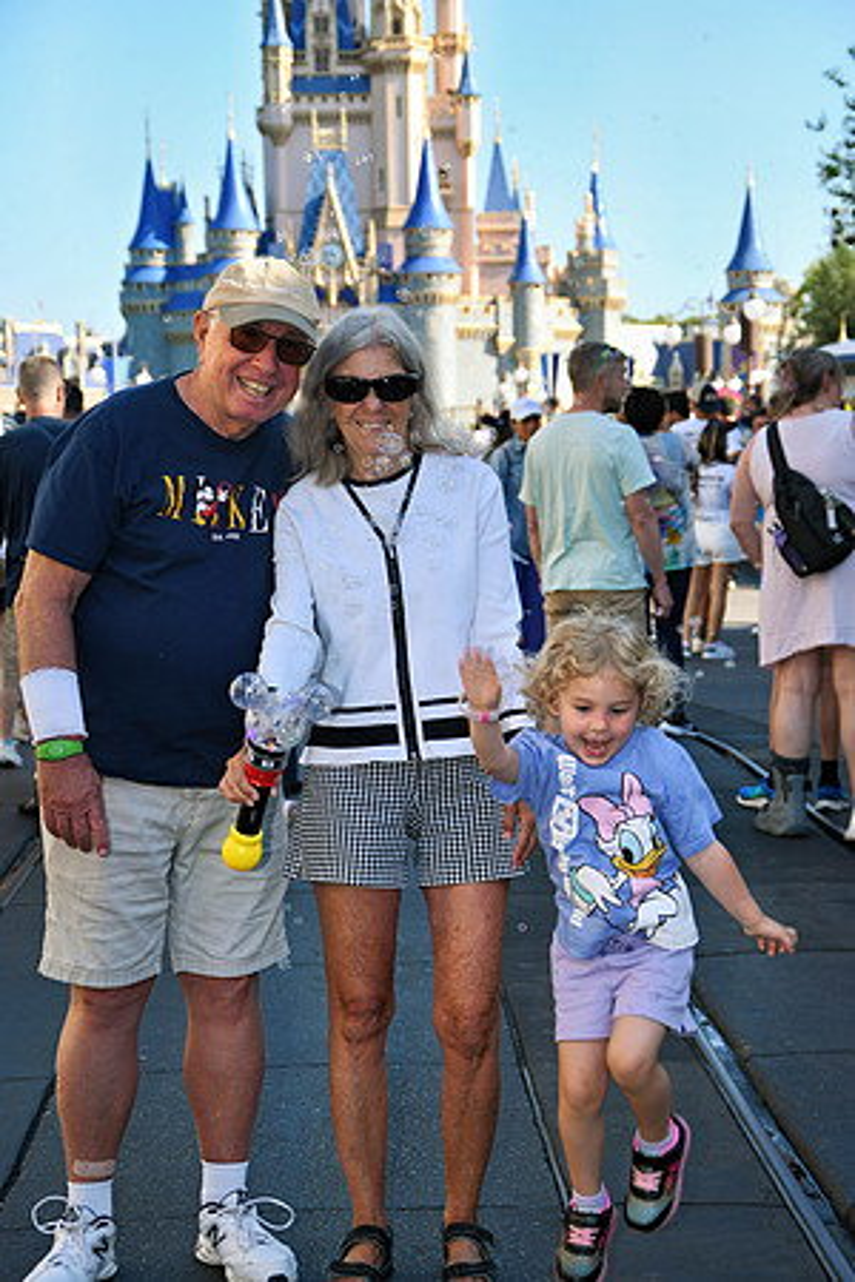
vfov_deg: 26.0
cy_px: 641
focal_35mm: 78
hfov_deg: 17.5
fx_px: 2779
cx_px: 428
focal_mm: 52
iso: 100
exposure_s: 1/250
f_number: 5
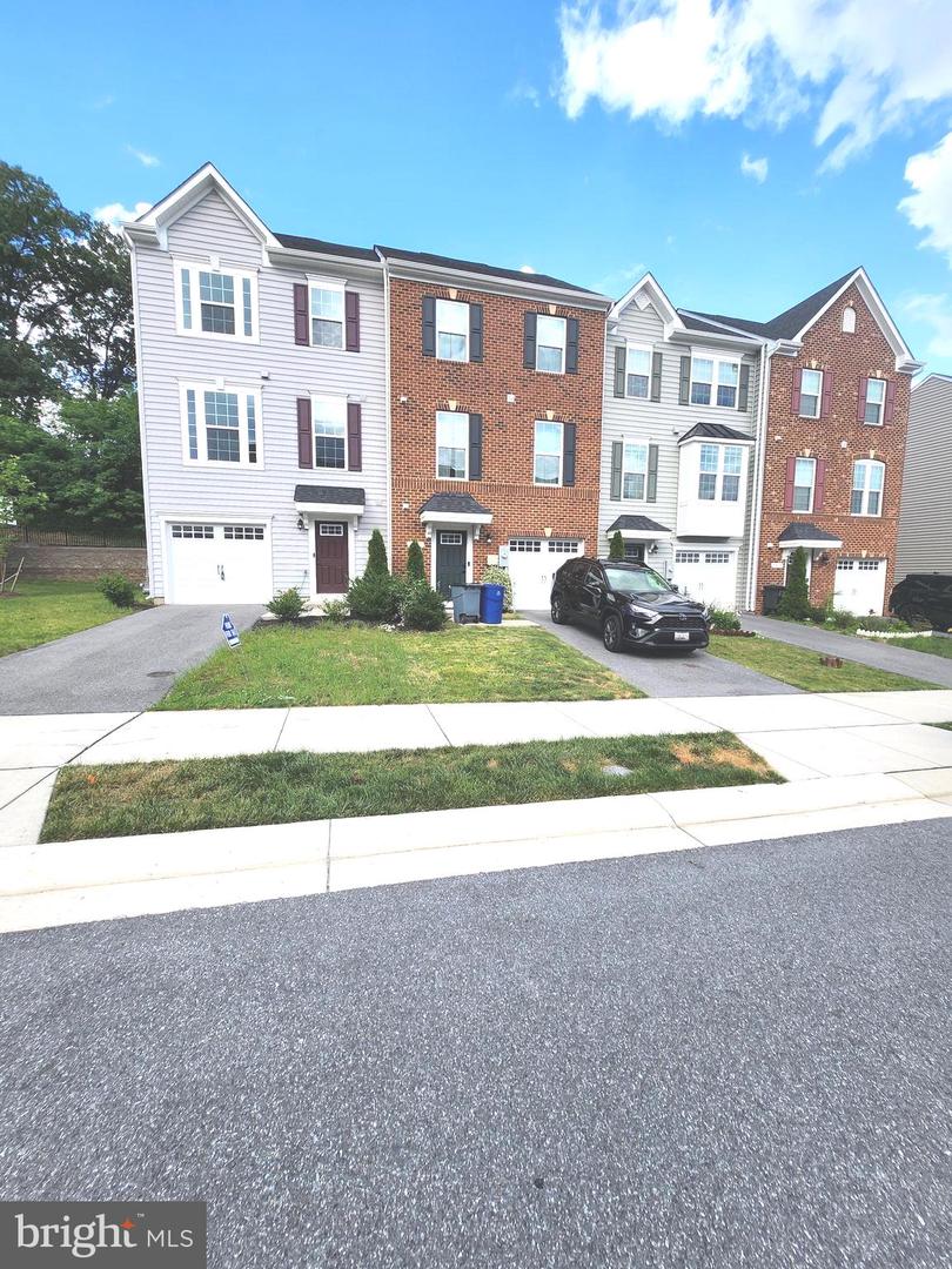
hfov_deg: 89.9
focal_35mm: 13
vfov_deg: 106.2
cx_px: 476
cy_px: 634
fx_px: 477
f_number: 2.2
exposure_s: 1/494
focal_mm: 1.74
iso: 32
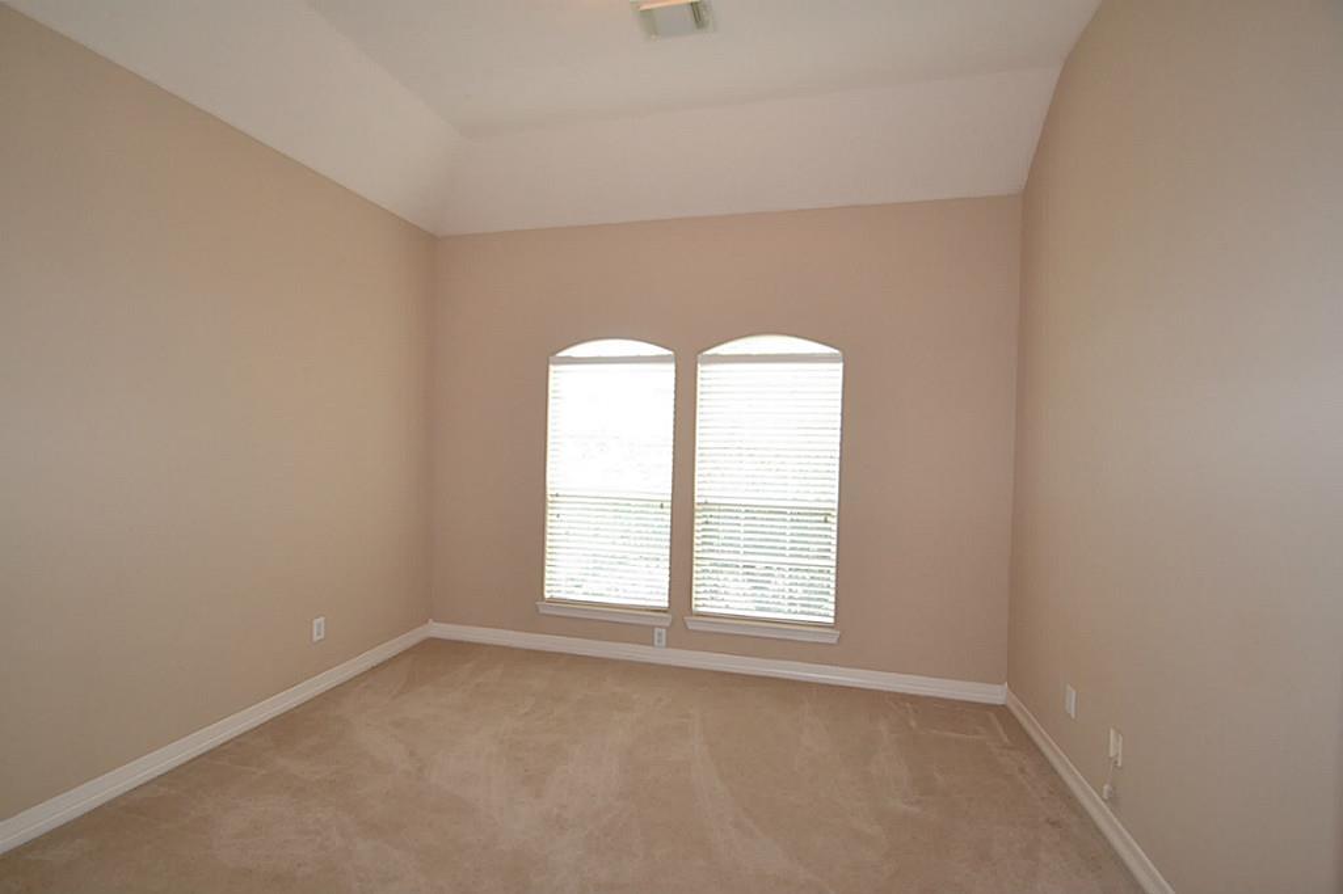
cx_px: 672
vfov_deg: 77.3
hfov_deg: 100.4
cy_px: 447
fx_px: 559
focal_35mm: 15
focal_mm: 10
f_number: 4
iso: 400
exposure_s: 1/60
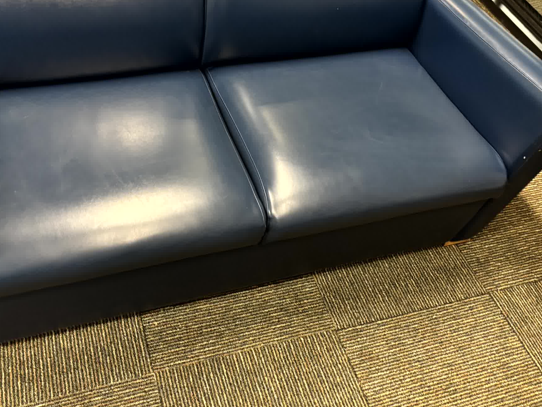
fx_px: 658
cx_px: 256
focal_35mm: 42
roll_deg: -10.0
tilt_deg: -42.2
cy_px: 116
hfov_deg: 44.8
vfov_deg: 33.8
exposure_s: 1/40
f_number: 1.6
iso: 640
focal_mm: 5.96
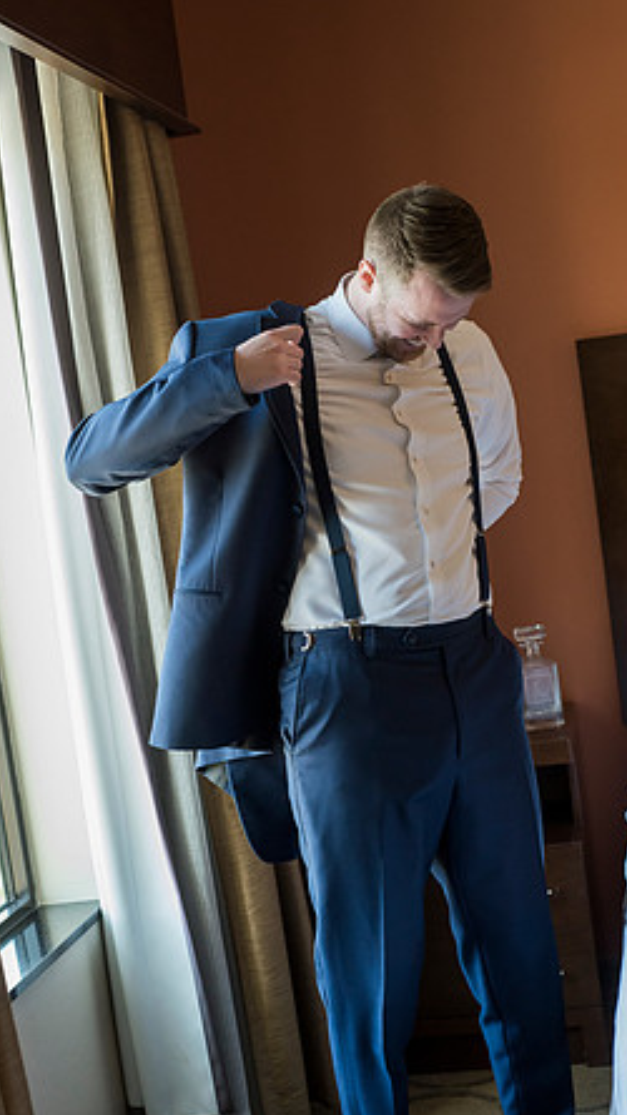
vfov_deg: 39.2
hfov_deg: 22.6
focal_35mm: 53
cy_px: 561
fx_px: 1568
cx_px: 324
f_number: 4.5
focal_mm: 50
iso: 2500
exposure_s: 1/320
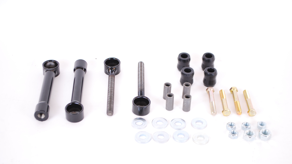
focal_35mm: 72
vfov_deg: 16.9
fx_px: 554
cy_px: 82
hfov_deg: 29.5
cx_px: 146
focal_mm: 45
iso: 250
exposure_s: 1/30
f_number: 5.3
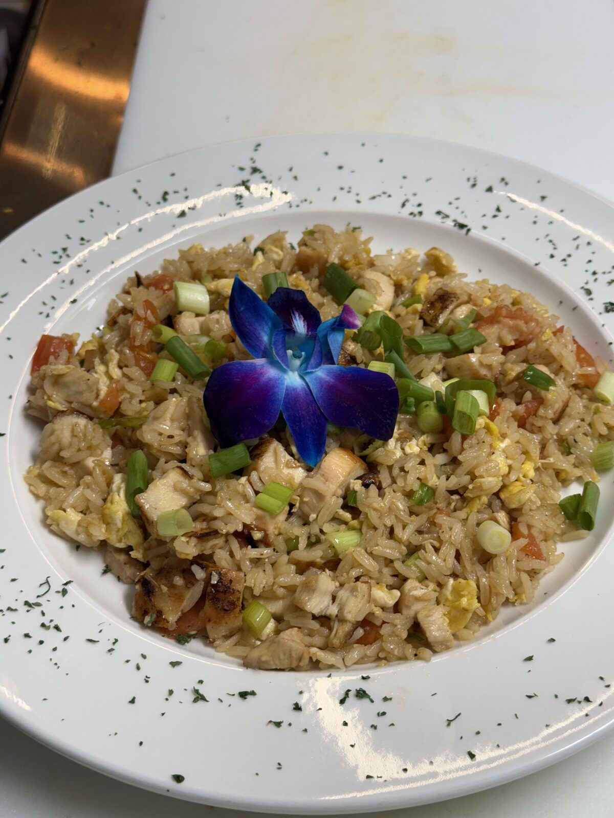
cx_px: 307
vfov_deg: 39.7
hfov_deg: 30.3
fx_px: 1135
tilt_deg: -47.4
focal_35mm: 48
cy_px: 409
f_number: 1.78
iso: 50
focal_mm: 6.76
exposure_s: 1/60
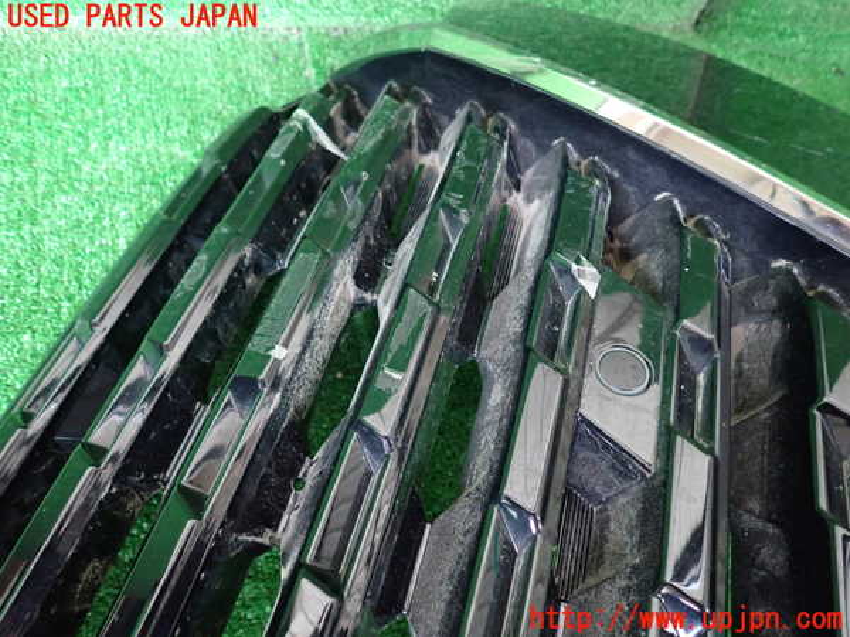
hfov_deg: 69.4
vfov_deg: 54.9
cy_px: 318
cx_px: 425
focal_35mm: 25
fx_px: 614
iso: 800
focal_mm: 4.5
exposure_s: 1/30
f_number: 2
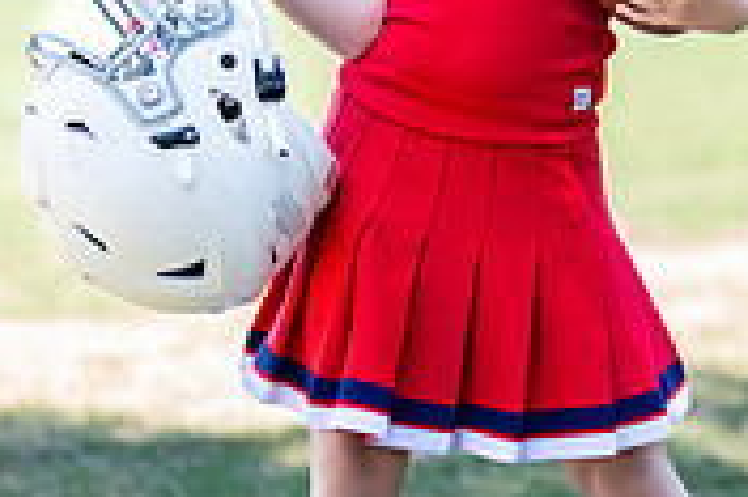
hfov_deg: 11.2
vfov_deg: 7.5
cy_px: 108
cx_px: 523
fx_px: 3799
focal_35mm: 183
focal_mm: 50
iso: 100
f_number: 1.2
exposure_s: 1/1250
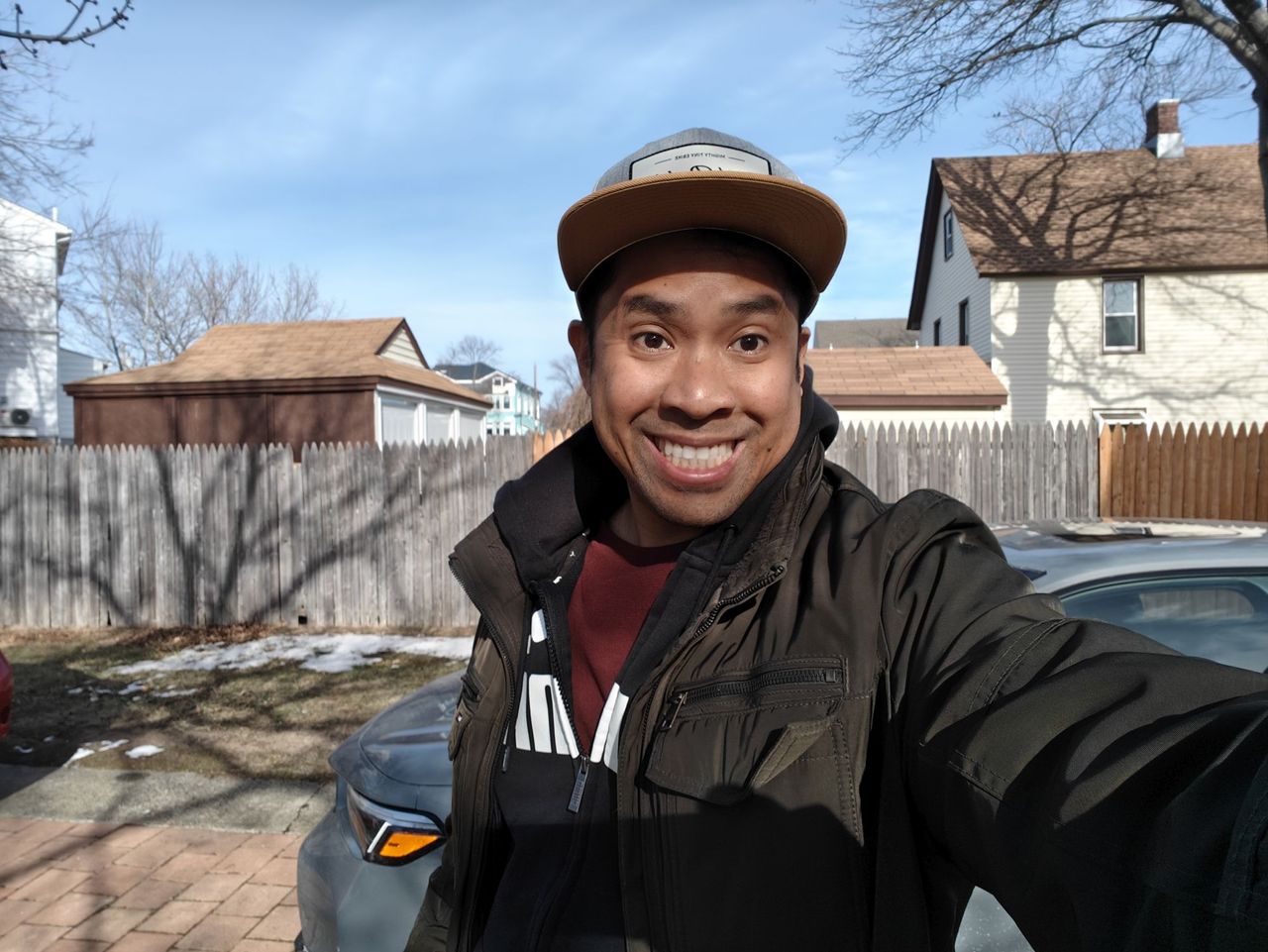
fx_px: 770
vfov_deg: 63.5
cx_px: 634
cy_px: 476
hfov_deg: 79.0
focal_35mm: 21
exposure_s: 1/683
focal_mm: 3.23
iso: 64
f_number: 2.4
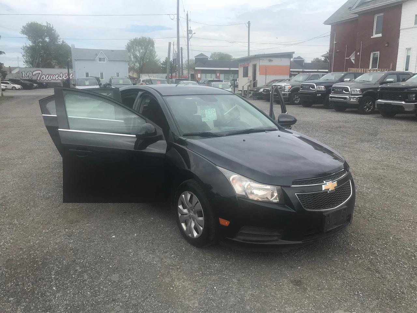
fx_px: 337
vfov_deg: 49.7
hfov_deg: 63.4
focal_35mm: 28
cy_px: 156
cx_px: 208
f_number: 1.8
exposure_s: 1/1623
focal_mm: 3.99
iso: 20
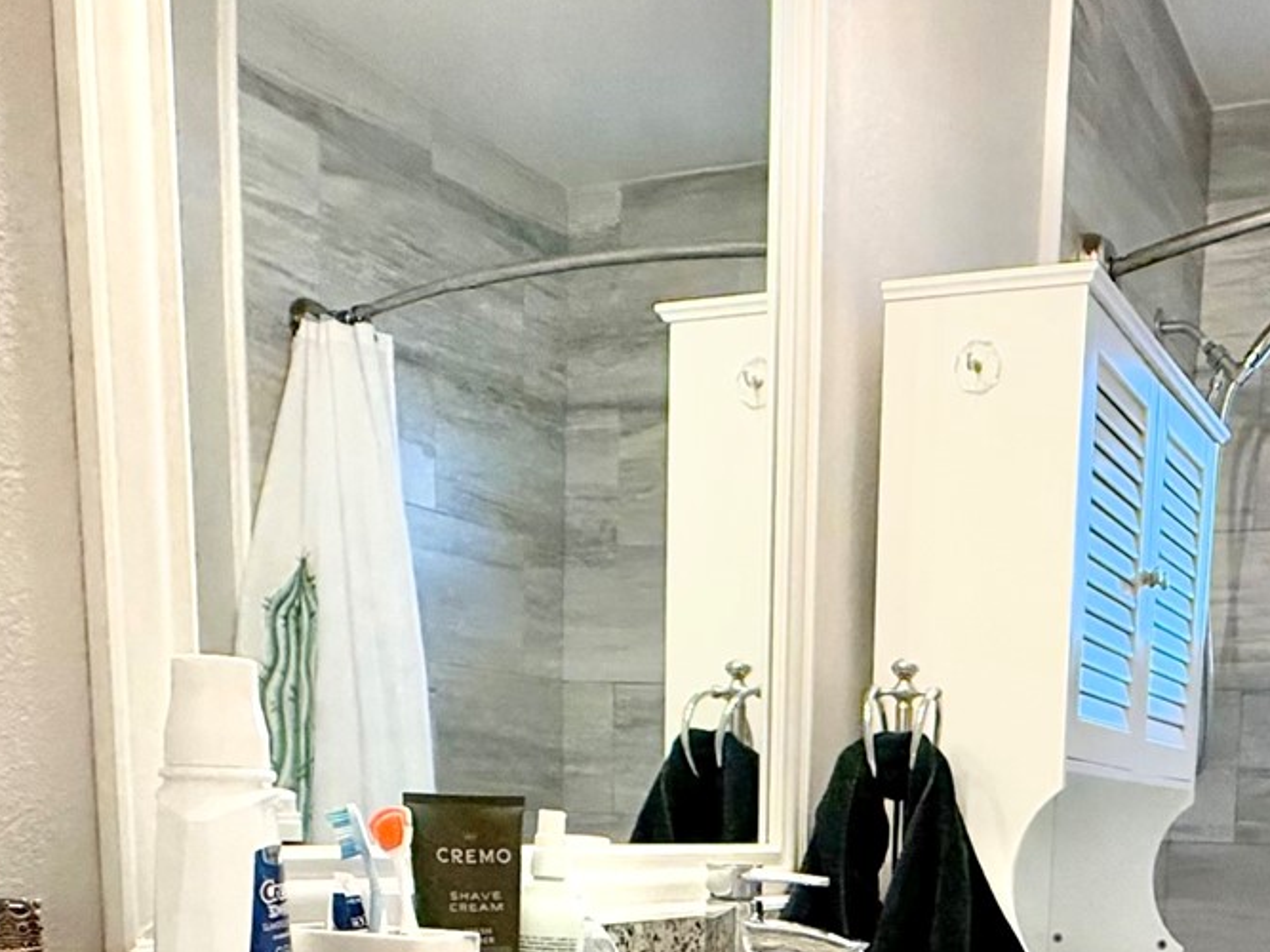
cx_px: 950
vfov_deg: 29.8
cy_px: 1074
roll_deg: -1.4
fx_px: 1577
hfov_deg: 42.5
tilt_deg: -8.9
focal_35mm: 43
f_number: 2.2
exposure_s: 1/120
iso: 320
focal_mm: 2.22
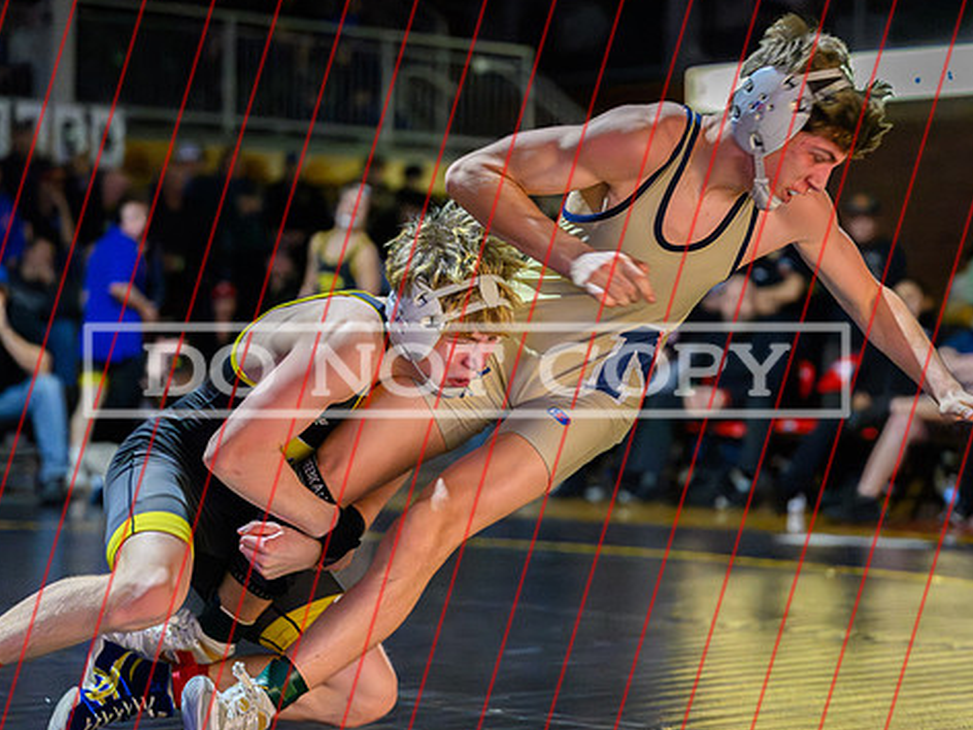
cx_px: 490
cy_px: 384
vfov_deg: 14.0
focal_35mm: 106
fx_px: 2979
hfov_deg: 18.5
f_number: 2.8
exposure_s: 1/640
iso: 20000
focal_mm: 85
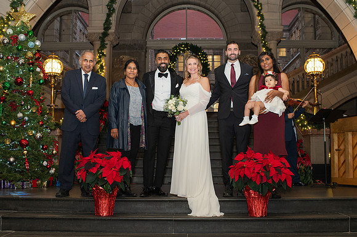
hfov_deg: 49.3
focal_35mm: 39
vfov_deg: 33.9
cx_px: 180
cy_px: 131
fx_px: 389
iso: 1000
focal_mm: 35
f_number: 4
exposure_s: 1/200
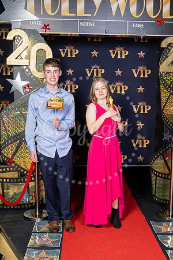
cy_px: 130
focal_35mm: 46
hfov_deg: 29.2
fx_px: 332
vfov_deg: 42.7
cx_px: 86
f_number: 8
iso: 400
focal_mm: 46
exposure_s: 1/125
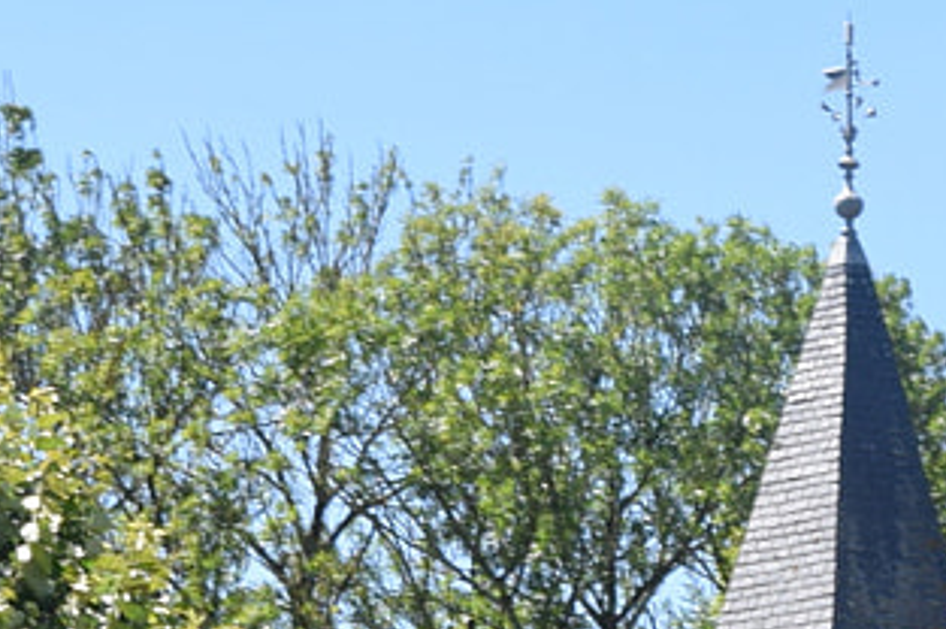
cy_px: 1560
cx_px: 1281
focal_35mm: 346
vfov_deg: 3.9
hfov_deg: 5.9
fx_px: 9071
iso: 200
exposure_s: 1/250
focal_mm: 45
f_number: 8
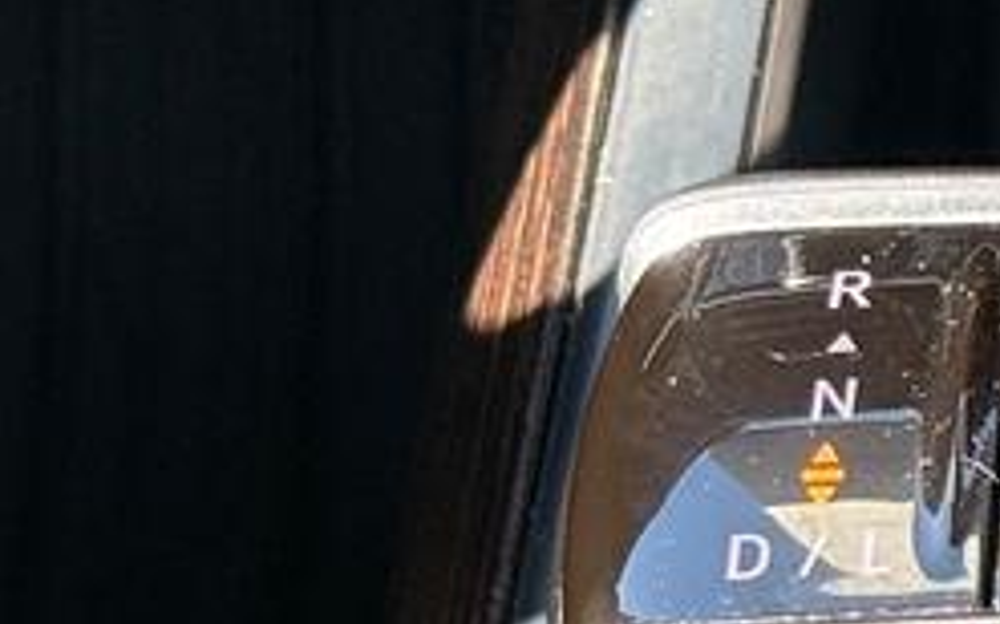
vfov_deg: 4.9
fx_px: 7190
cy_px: 1021
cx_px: 2134
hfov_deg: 7.6
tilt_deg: -53.3
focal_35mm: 264
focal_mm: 6.76
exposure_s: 1/121
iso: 80
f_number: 1.78
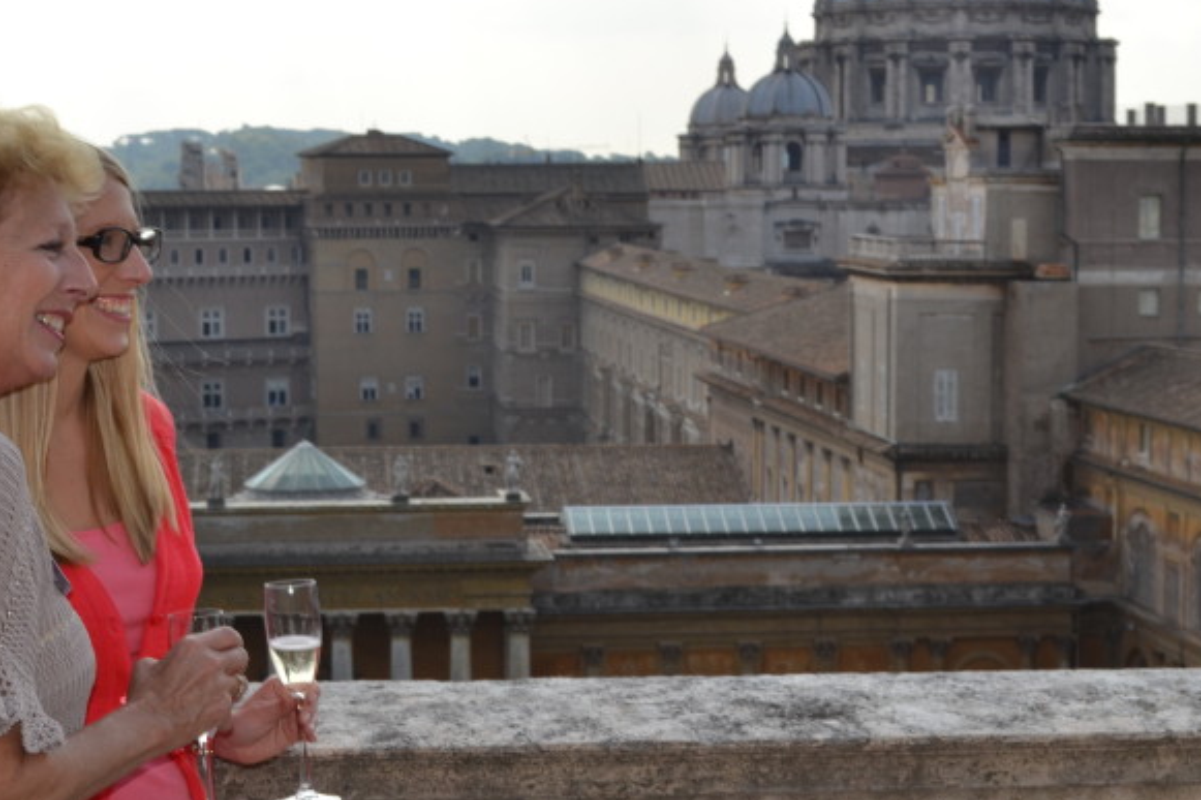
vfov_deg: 18.4
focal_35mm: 74
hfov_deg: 27.3
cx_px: 550
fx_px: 2468
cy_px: 327
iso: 100
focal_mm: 28
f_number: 8
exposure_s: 1/200
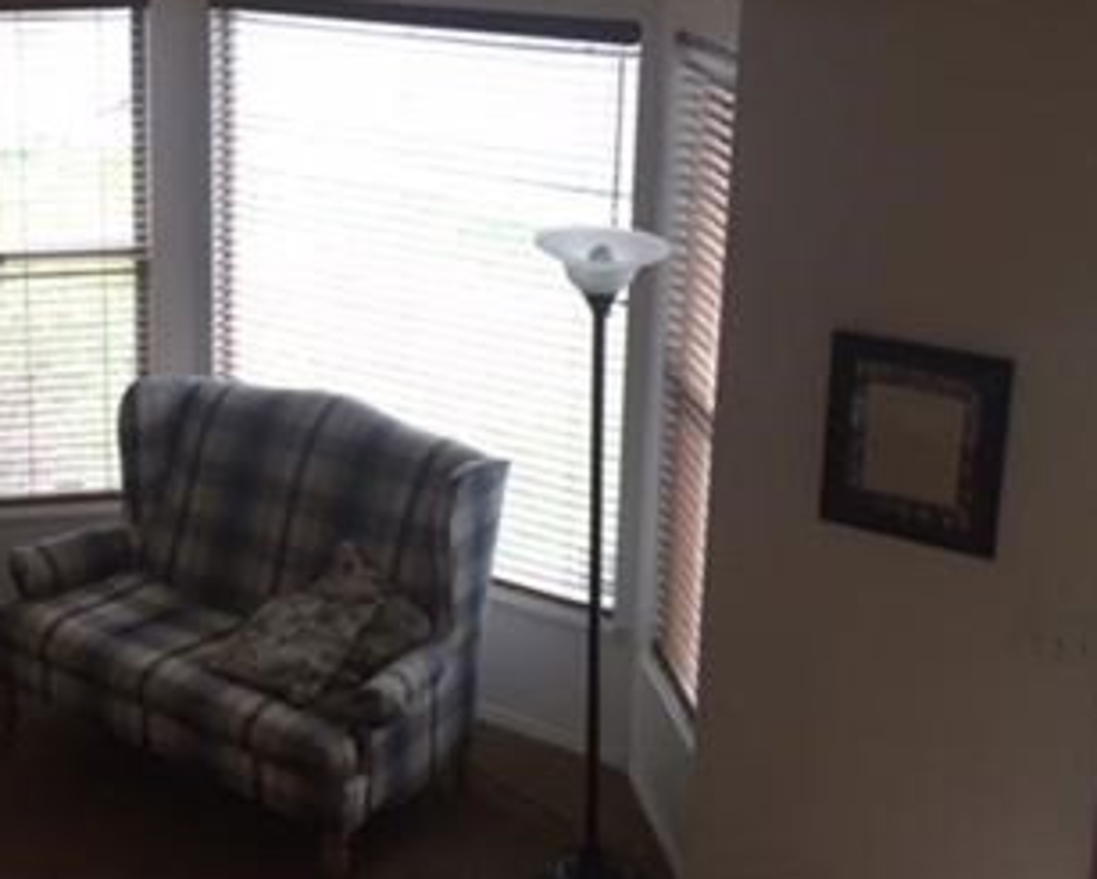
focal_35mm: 59
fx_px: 1917
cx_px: 86
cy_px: 261
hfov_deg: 30.4
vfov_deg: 25.6
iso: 32
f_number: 2.2
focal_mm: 4.15
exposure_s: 1/30
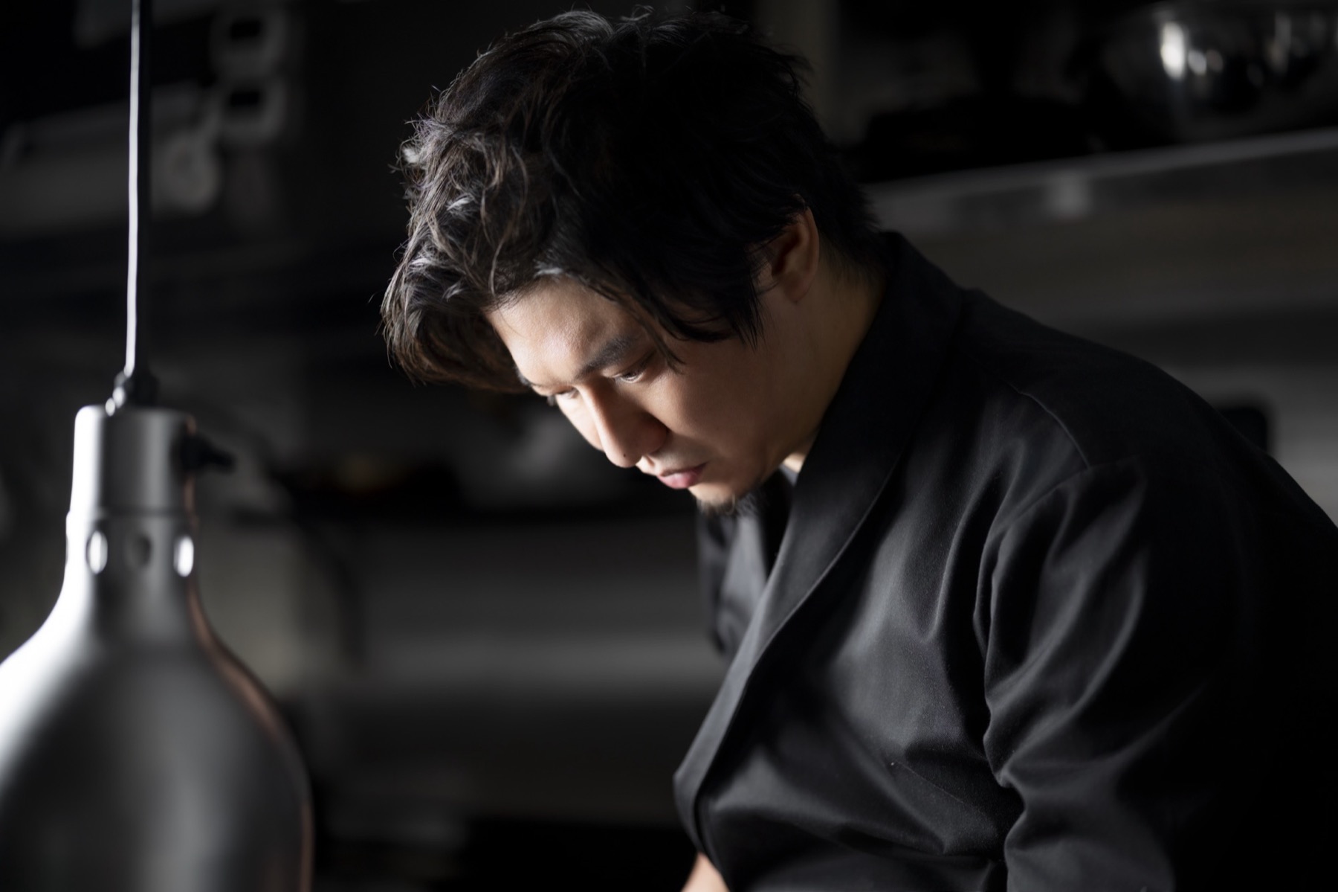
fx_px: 1858
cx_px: 669
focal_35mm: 50
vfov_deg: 27.0
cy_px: 446
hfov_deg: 39.6
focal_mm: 50
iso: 100
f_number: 1.4
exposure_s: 1/160
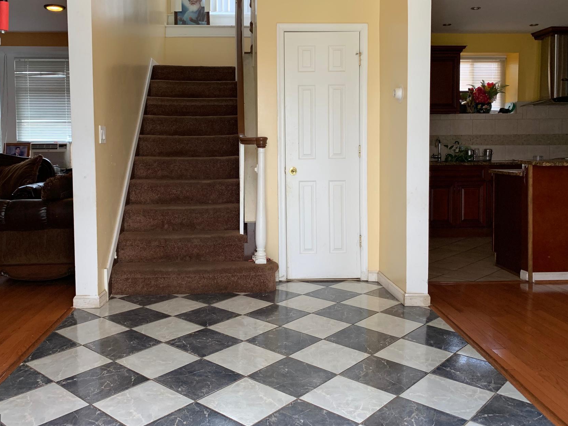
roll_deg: +0.3
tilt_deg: -2.3
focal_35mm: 32
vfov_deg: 44.0
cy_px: 180
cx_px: 265
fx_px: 525
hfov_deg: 56.8
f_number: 1.8
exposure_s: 1/75
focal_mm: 4.25
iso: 100
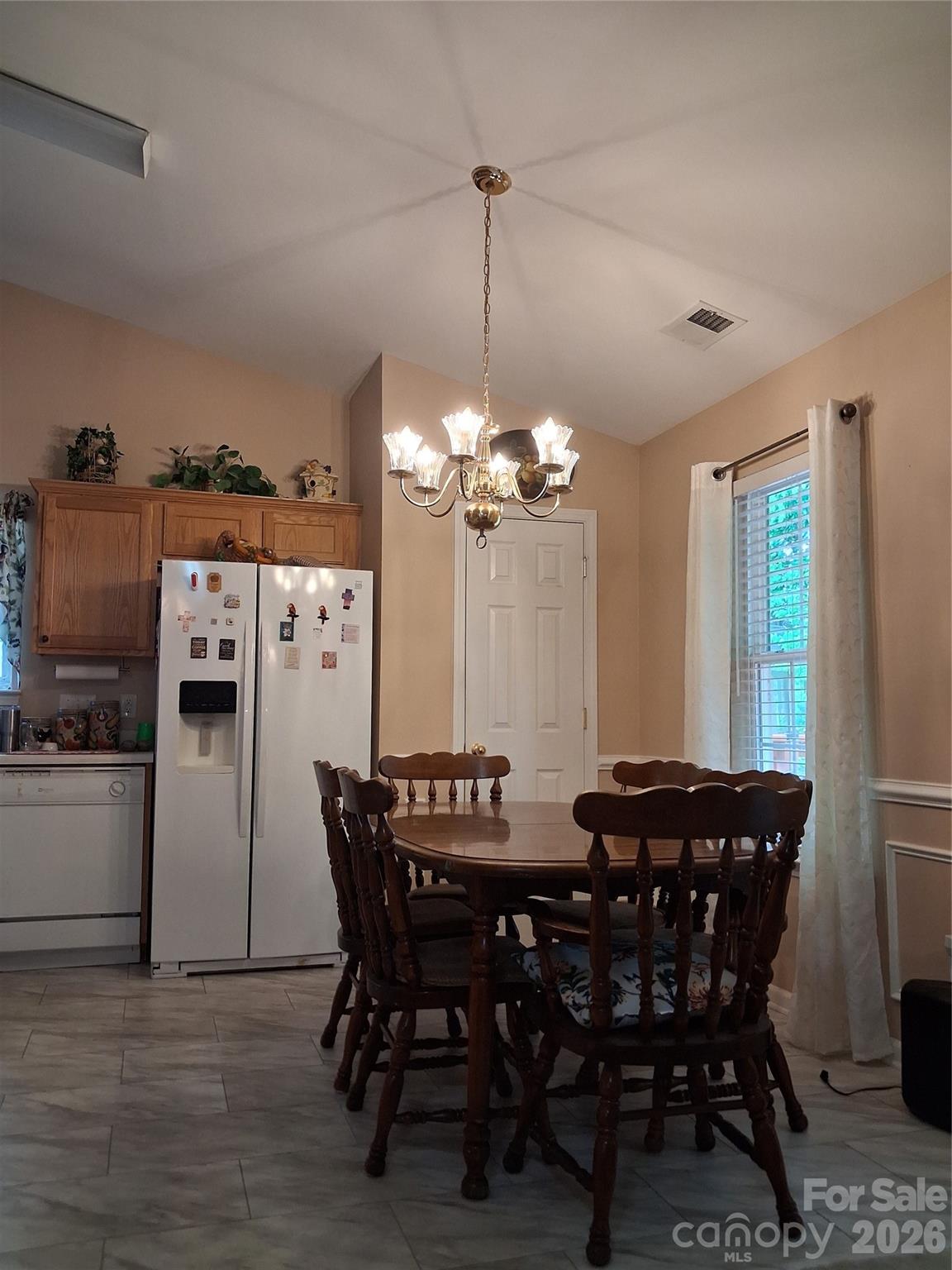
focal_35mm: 27
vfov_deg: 65.3
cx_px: 476
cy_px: 635
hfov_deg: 51.4
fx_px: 990
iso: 320
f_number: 1.8
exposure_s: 1/60
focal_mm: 4
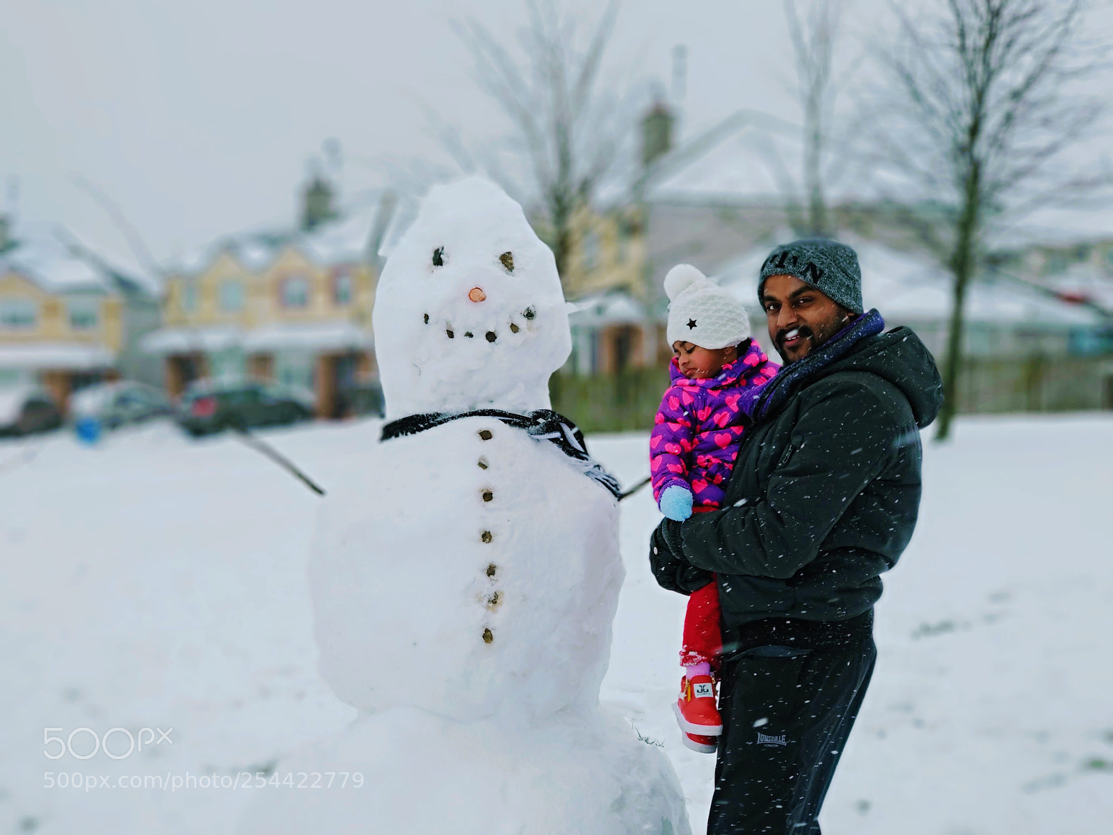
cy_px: 418
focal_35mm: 52
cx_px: 556
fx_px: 1672
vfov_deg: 28.0
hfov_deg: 36.8
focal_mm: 5.99
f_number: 2.6
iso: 100
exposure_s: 1/499
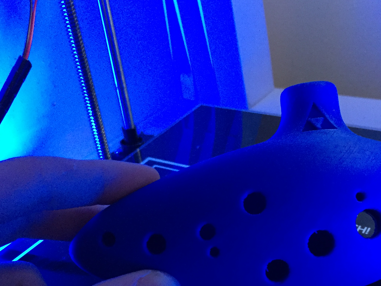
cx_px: 240
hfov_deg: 40.1
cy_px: 218
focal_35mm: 47
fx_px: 517
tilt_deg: -33.5
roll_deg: +3.7
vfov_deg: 30.3
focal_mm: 4.15
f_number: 2.2
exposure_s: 1/17
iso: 250
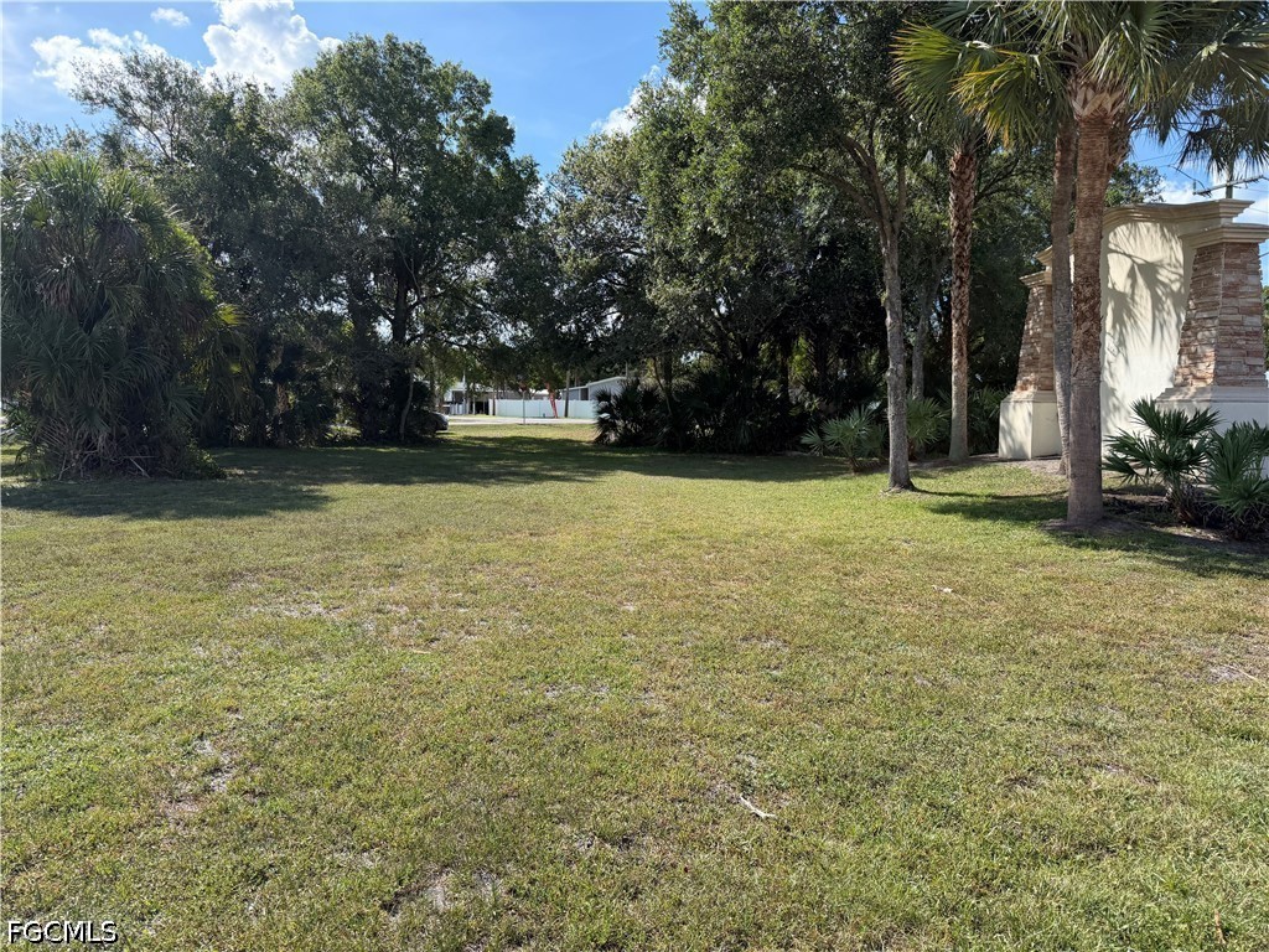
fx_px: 880
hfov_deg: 71.6
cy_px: 476
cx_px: 634
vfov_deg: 56.8
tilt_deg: -3.2
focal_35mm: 24
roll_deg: +0.1
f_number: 1.78
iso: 100
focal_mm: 6.76
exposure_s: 1/3425
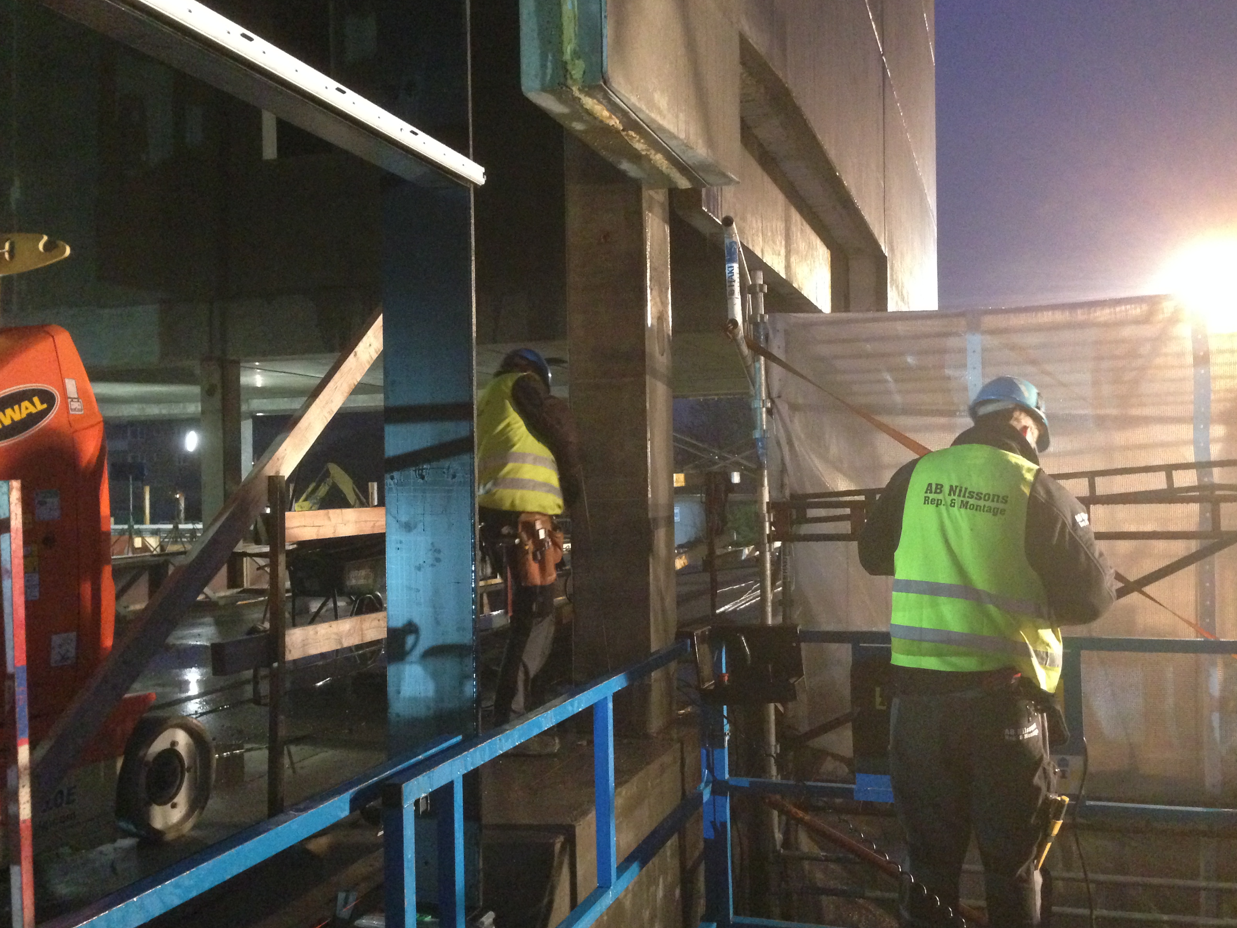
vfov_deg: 41.8
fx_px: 1215
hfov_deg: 54.0
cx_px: 628
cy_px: 460
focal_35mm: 34
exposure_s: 1/15
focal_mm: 4.12
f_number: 2.4
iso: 640
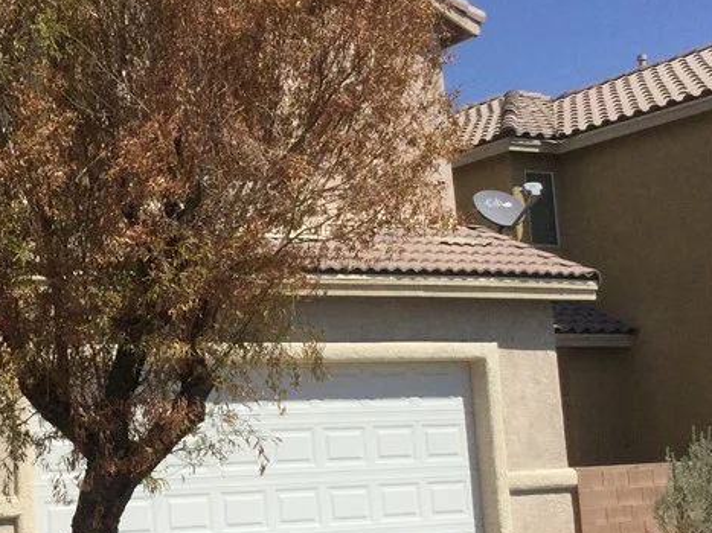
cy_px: 285
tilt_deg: +5.5
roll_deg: +3.8
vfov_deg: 21.6
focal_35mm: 68
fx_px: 1398
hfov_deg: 27.3
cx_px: 34
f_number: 2.4
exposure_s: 1/3704
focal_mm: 3.3
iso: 25
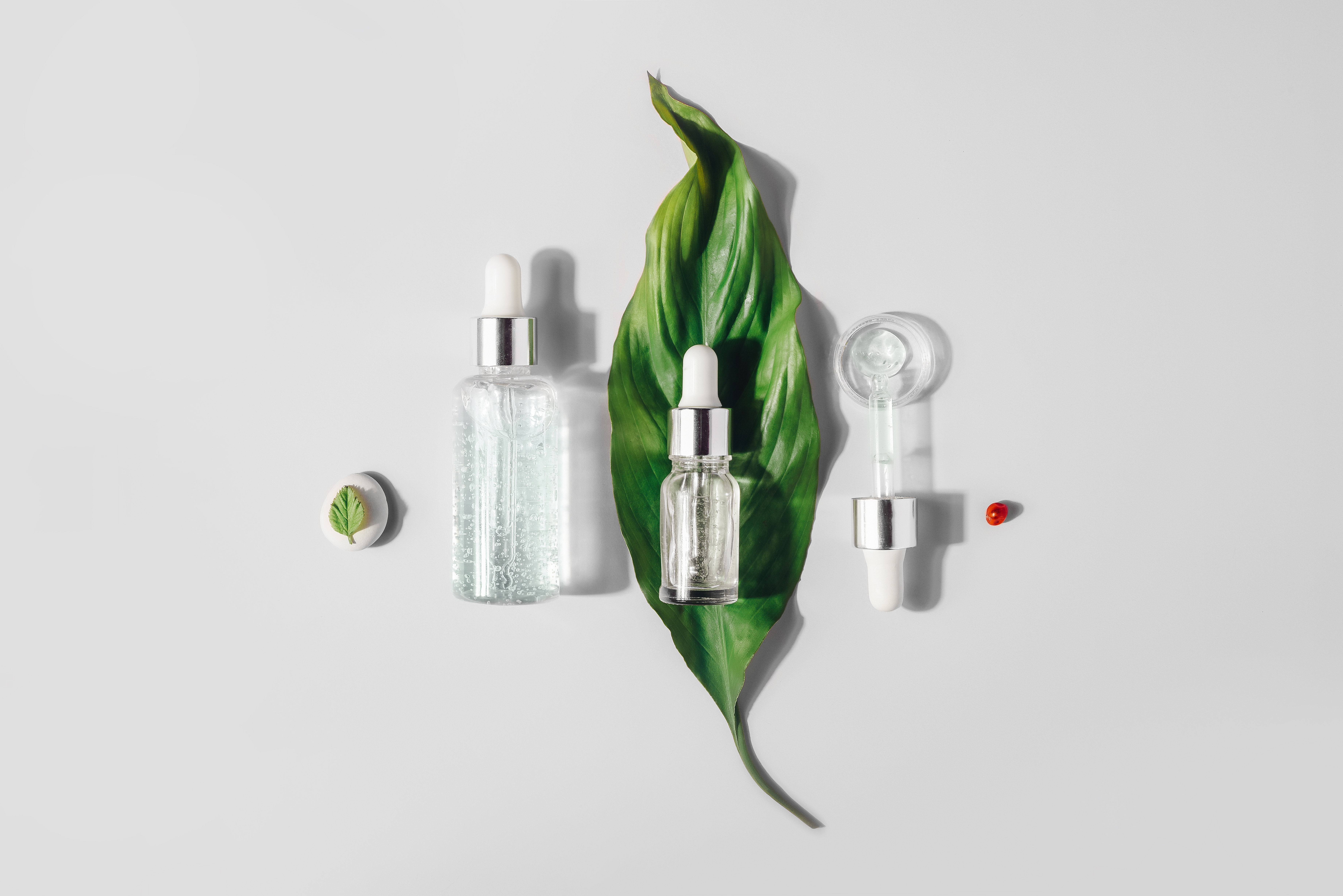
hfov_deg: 28.8
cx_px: 672
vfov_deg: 19.5
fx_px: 2612
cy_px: 448
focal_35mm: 70
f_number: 14
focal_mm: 70
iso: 200
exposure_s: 1/125
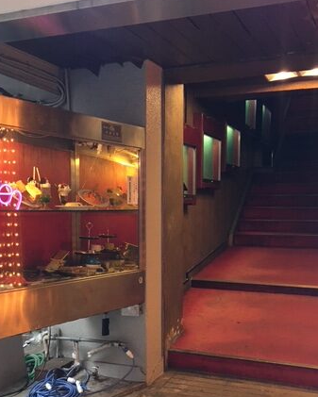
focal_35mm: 43
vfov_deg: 42.2
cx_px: 155
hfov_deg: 34.9
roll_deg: -0.2
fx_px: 506
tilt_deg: -6.4
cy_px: 273
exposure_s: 1/30
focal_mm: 4.15
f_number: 2.2
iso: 80
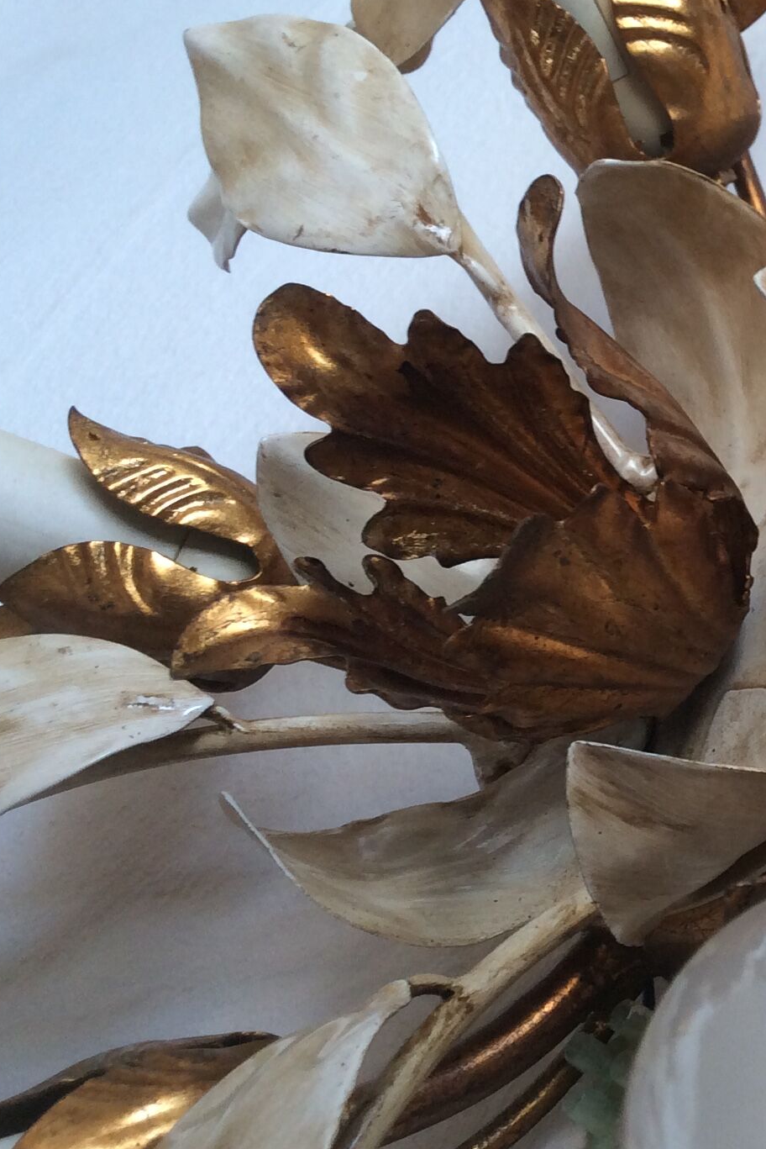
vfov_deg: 31.9
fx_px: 2010
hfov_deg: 20.4
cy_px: 551
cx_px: 888
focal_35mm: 63
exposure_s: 1/25
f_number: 2.4
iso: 40
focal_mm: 3.3
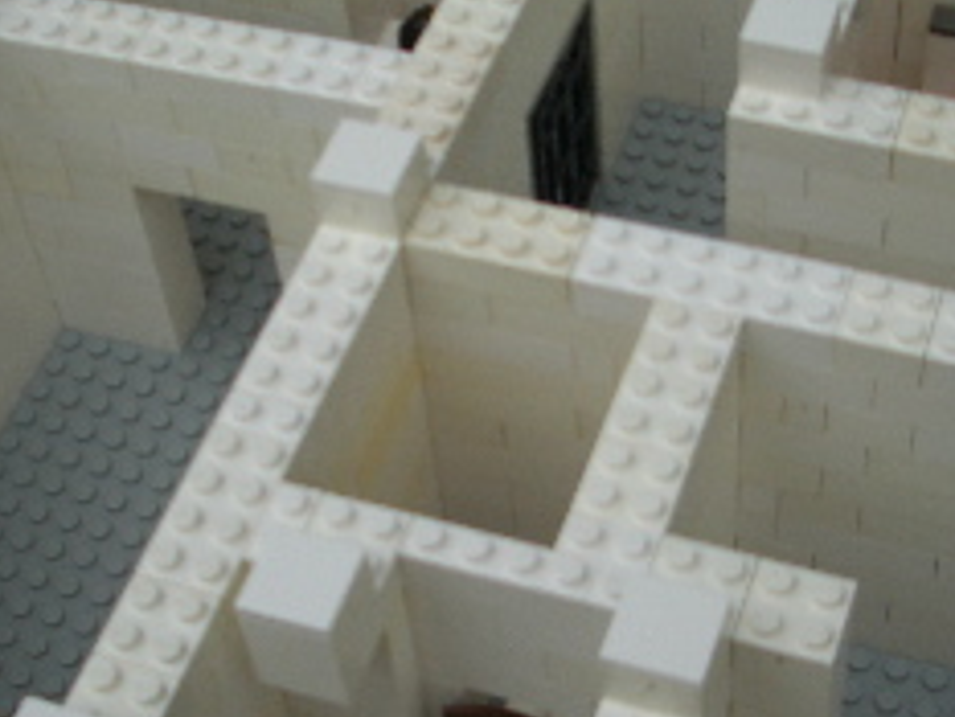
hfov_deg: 26.0
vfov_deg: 19.6
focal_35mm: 75
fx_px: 2070
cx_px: 480
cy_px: 477
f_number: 2.6
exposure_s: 1/125
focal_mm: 5.8
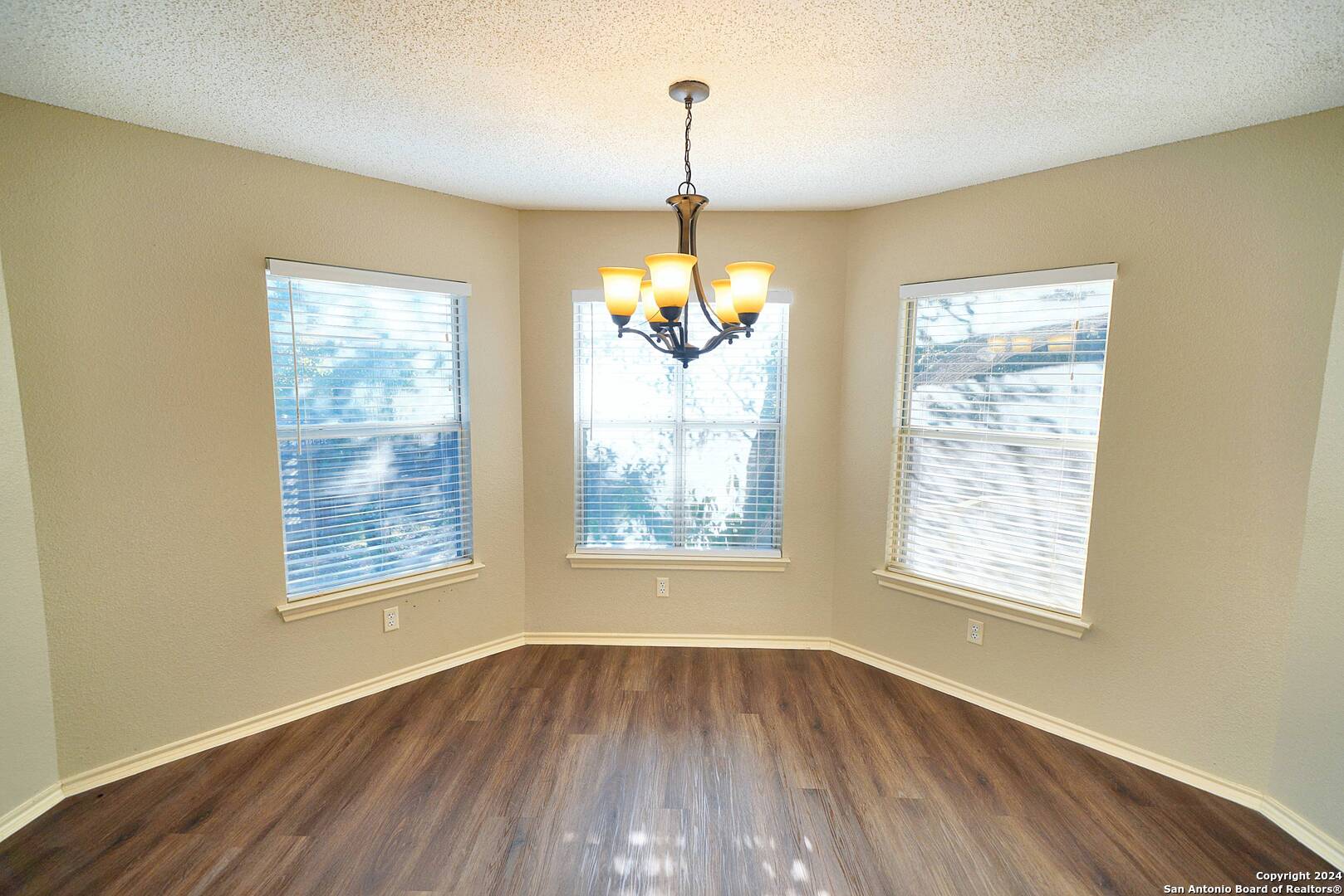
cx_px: 672
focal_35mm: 16
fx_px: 598
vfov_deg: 73.8
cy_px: 448
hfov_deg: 96.7
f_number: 4.5
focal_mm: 16
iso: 100
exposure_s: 1/80
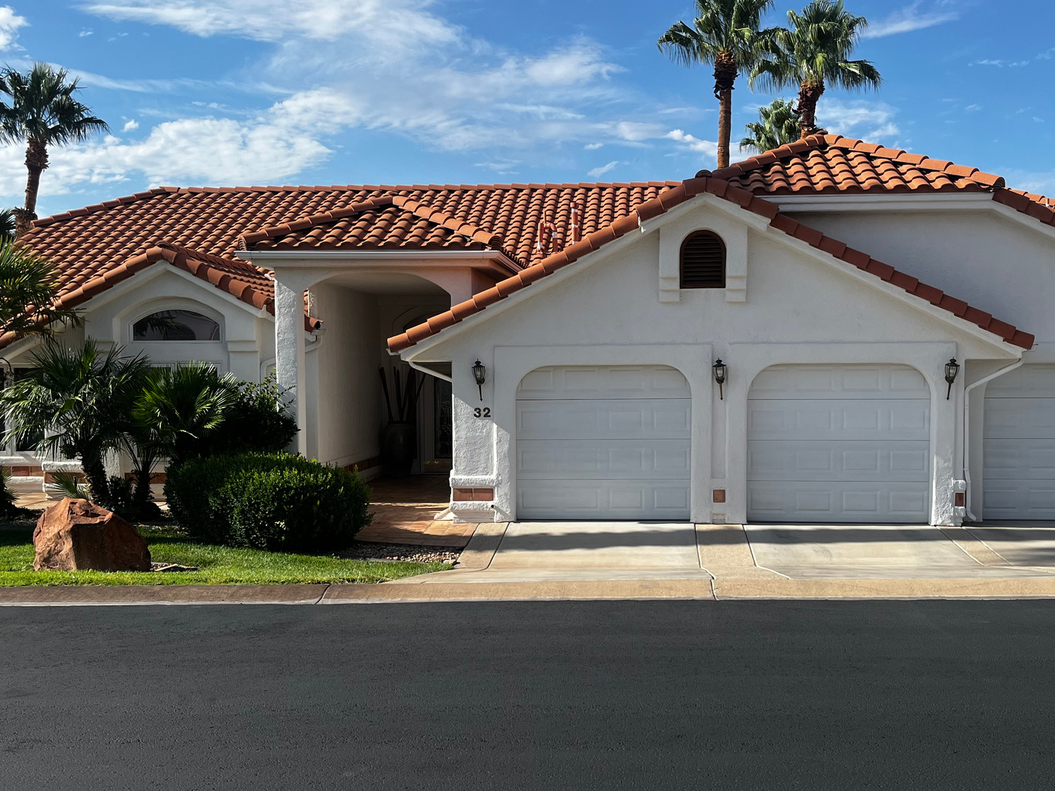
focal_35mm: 38
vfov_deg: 37.7
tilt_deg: -3.0
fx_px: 1158
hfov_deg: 48.9
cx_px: 568
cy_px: 433
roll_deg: +0.1
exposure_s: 1/3135
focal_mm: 5.1
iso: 50
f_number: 1.6
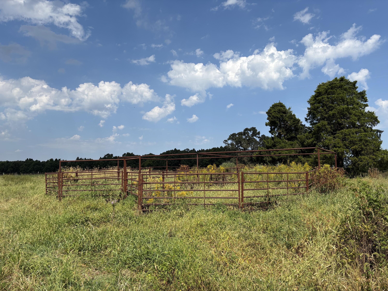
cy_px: 146
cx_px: 194
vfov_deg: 53.1
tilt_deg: +2.2
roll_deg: +0.9
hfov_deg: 67.3
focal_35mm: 26
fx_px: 291
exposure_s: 1/3788
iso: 50
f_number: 1.6
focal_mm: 5.96
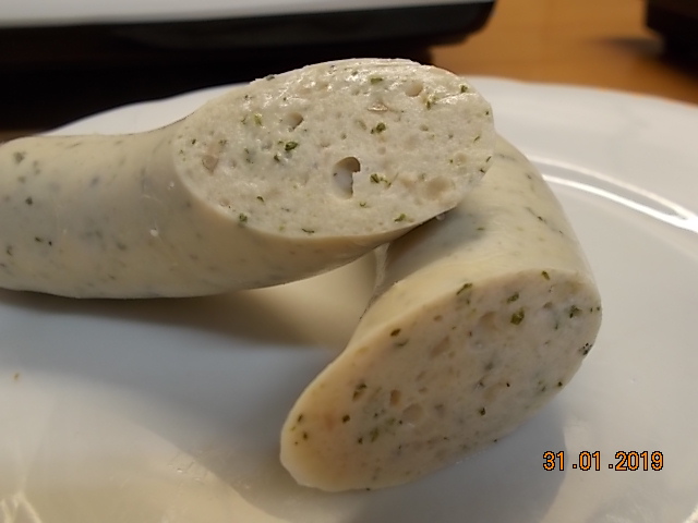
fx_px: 605
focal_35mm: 30
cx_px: 349
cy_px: 262
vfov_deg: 46.8
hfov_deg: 60.0
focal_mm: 5.3
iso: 80
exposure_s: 1/25
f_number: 3.4
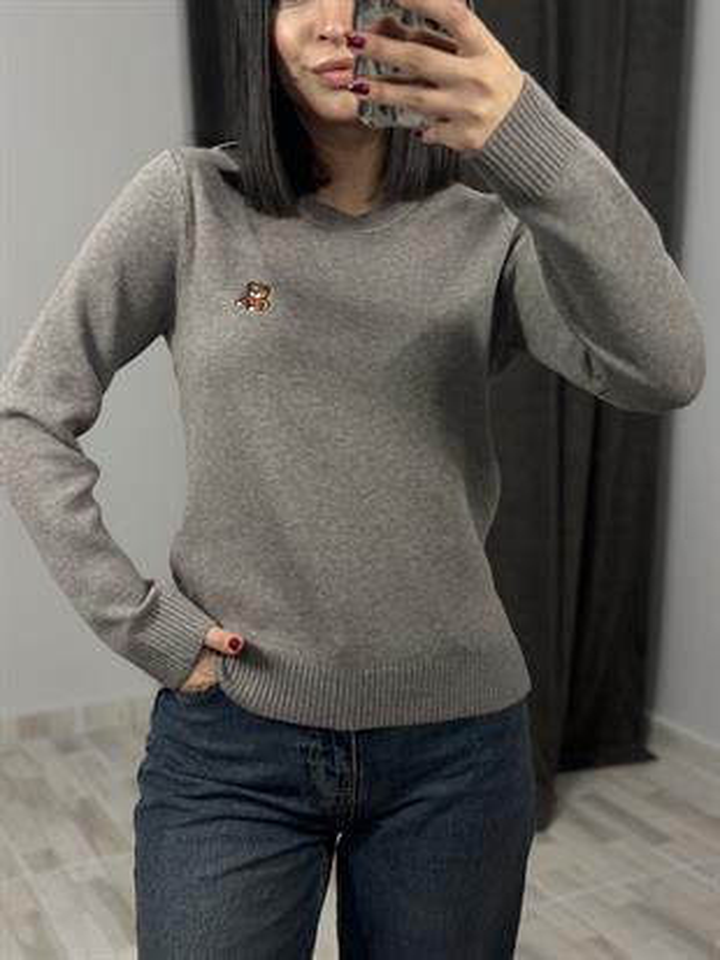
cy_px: 480
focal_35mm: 48
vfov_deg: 39.6
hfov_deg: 30.3
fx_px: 1330
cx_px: 360
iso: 160
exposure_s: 1/100
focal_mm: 6.86
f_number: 1.78
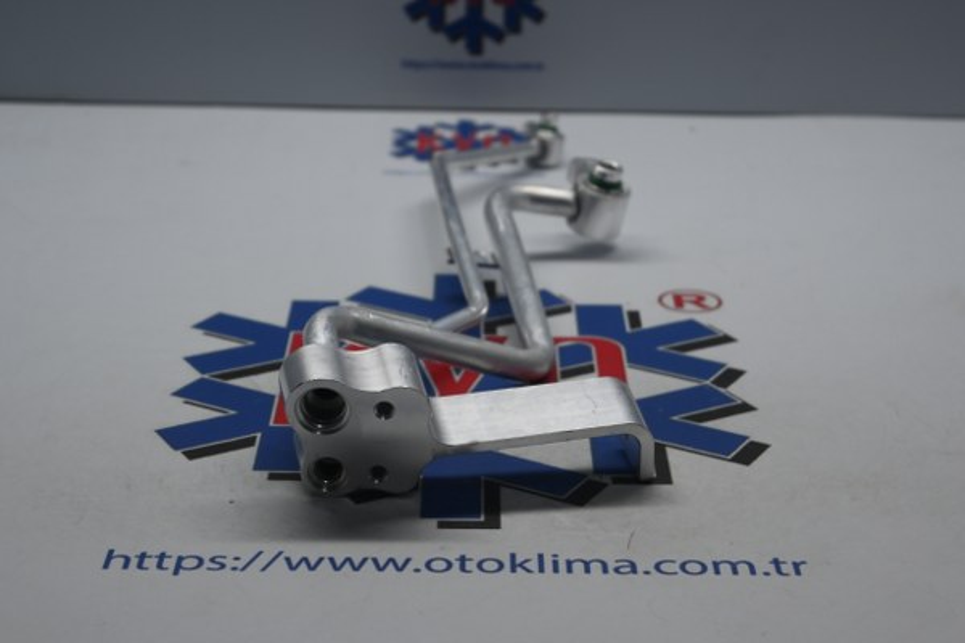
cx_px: 482
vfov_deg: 18.2
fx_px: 2010
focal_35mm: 75
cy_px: 322
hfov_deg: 27.0
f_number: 6.3
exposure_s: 1/80
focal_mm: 50
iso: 320
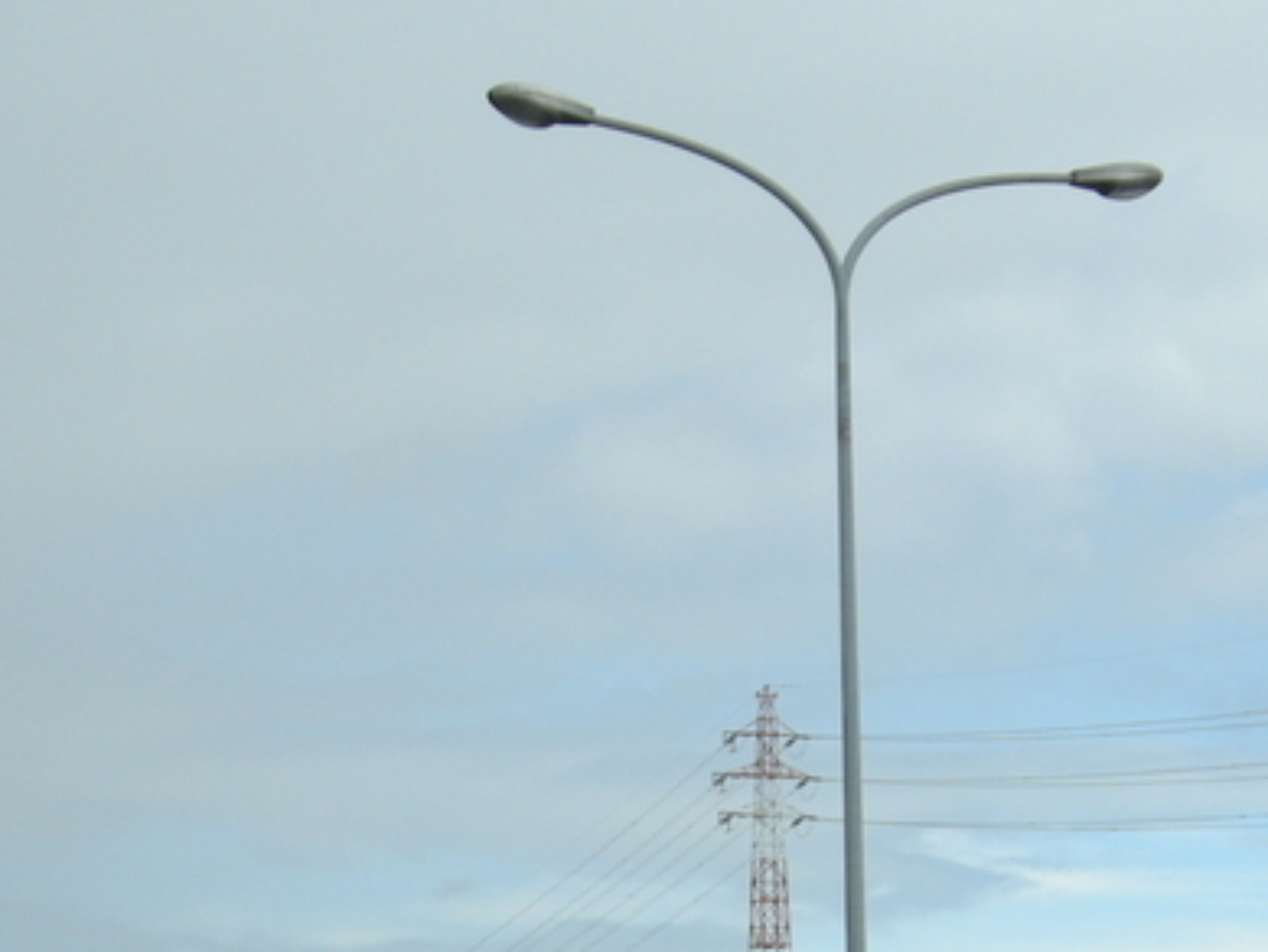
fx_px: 3957
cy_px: 1014
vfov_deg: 13.5
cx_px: 717
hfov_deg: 18.2
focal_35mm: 108
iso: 64
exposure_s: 1/715
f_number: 3.4
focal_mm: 7.5
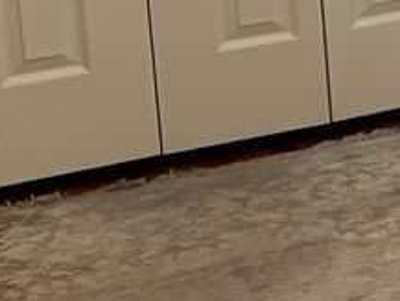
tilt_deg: -8.0
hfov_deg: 8.7
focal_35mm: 180
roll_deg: +0.5
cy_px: -232
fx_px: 2081
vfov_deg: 8.0
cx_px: 1287
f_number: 1.6
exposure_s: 1/60
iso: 200
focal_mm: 5.96
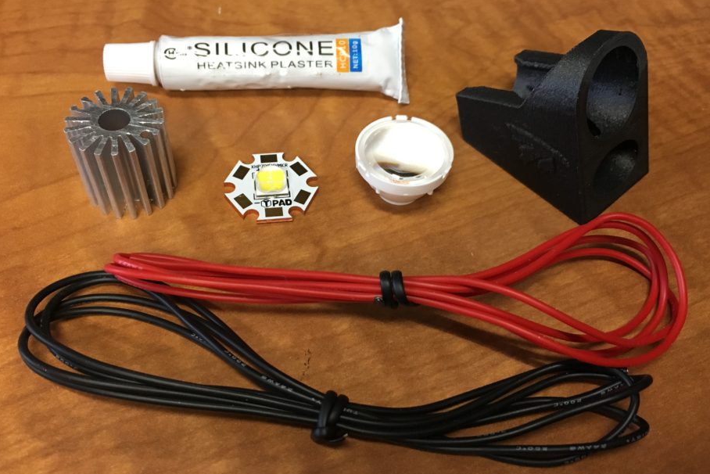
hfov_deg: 55.8
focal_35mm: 34
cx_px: 347
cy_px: 248
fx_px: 671
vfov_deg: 38.9
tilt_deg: -52.9
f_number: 2.2
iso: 160
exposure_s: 1/30
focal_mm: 4.15
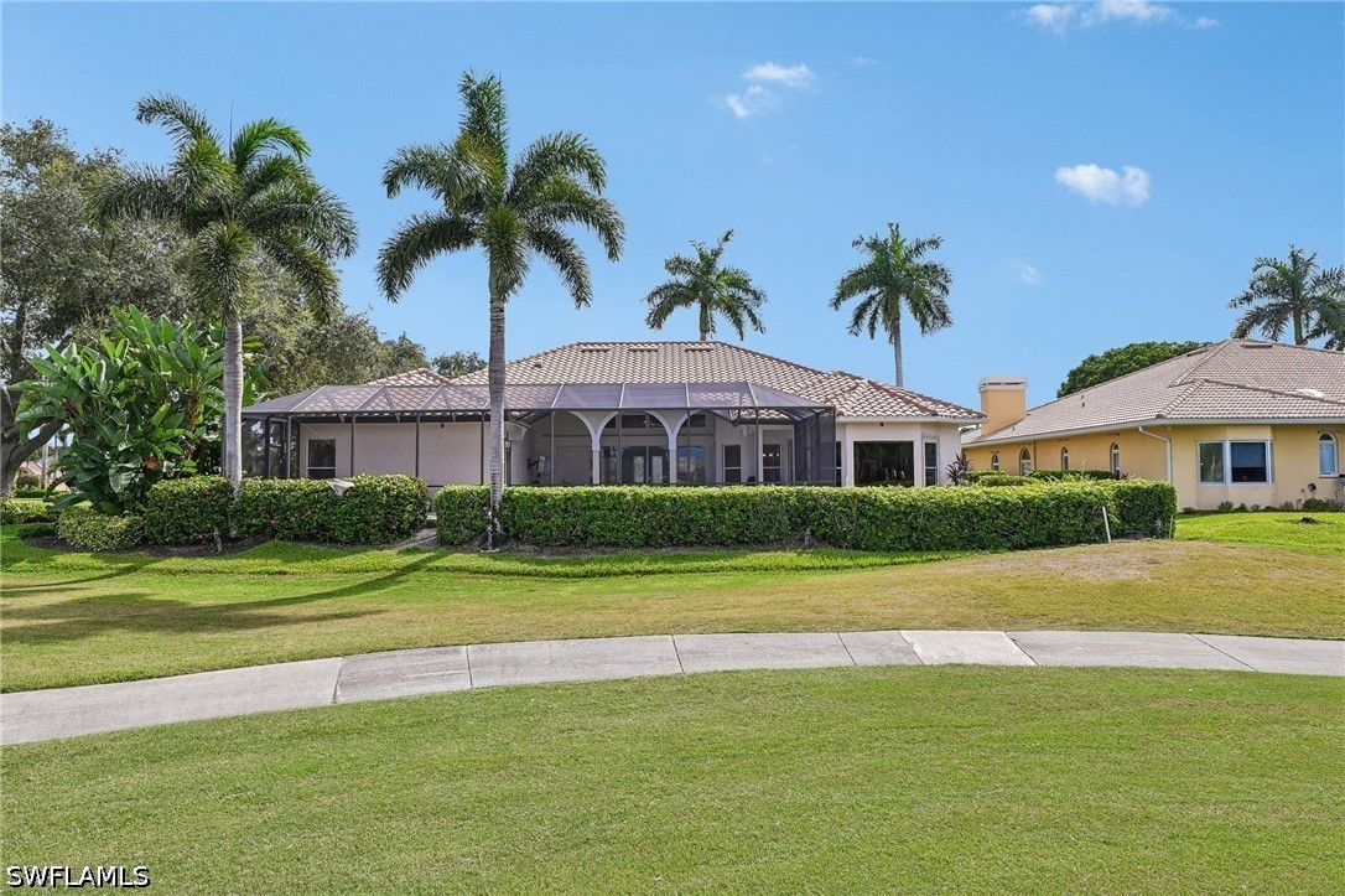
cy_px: 448
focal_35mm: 21
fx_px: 784
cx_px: 672
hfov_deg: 81.2
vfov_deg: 59.4
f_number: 8
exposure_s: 1/100
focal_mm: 14
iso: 50
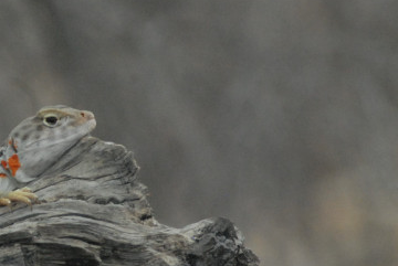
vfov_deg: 1.7
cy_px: 175
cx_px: -9
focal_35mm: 834
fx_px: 9231
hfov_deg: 2.5
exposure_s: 1/500
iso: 1600
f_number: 11
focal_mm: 250
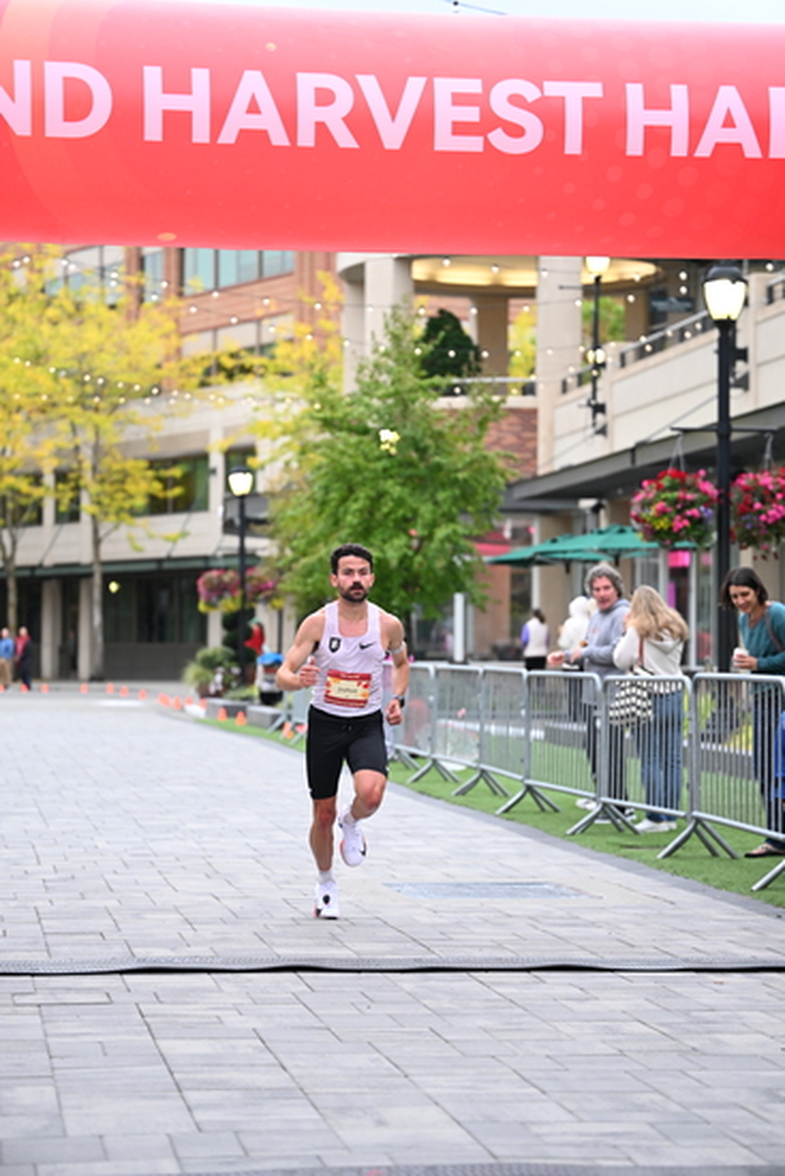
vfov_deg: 24.2
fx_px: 2746
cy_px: 588
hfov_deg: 16.3
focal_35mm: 84
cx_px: 392
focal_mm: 84
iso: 1600
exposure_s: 1/800
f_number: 2.8
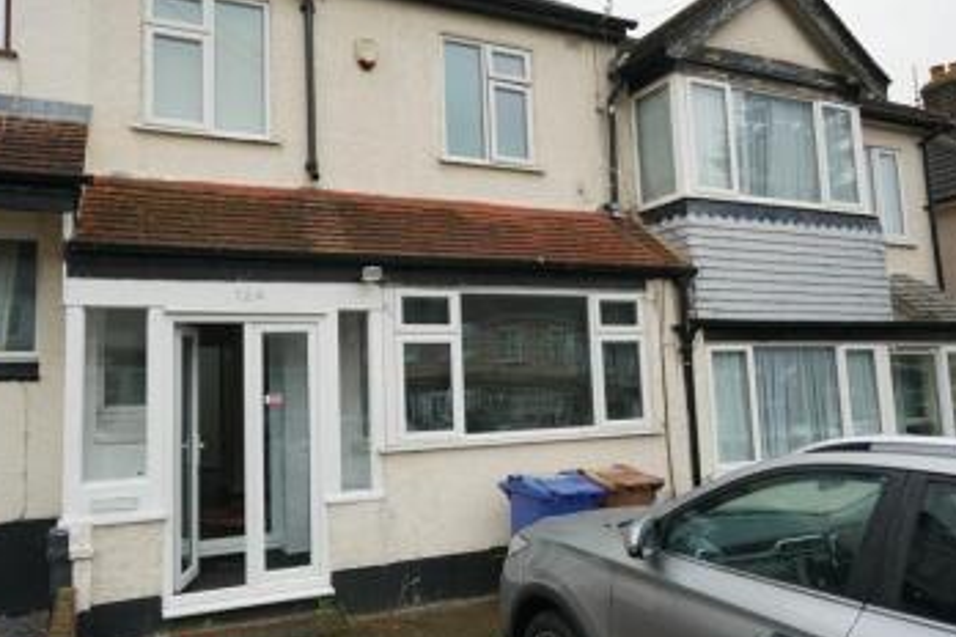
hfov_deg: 68.9
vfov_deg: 49.6
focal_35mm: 26
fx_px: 690
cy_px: 317
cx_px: 396
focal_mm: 19
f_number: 4
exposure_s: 1/160
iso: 250
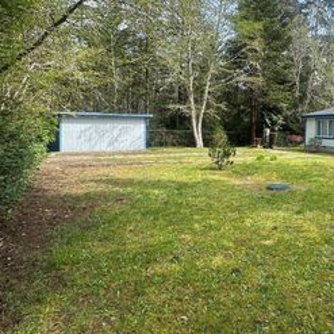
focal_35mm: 25
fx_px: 273
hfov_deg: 56.4
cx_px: 285
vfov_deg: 62.4
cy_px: 133
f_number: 2.2
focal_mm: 2.22
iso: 40
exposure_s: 1/447
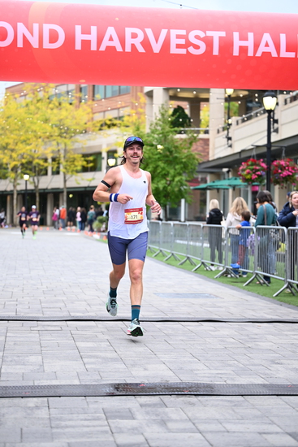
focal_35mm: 71
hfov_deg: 19.2
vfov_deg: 28.4
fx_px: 881
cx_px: 149
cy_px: 224
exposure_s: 1/1250
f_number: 2.8
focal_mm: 71
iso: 1250
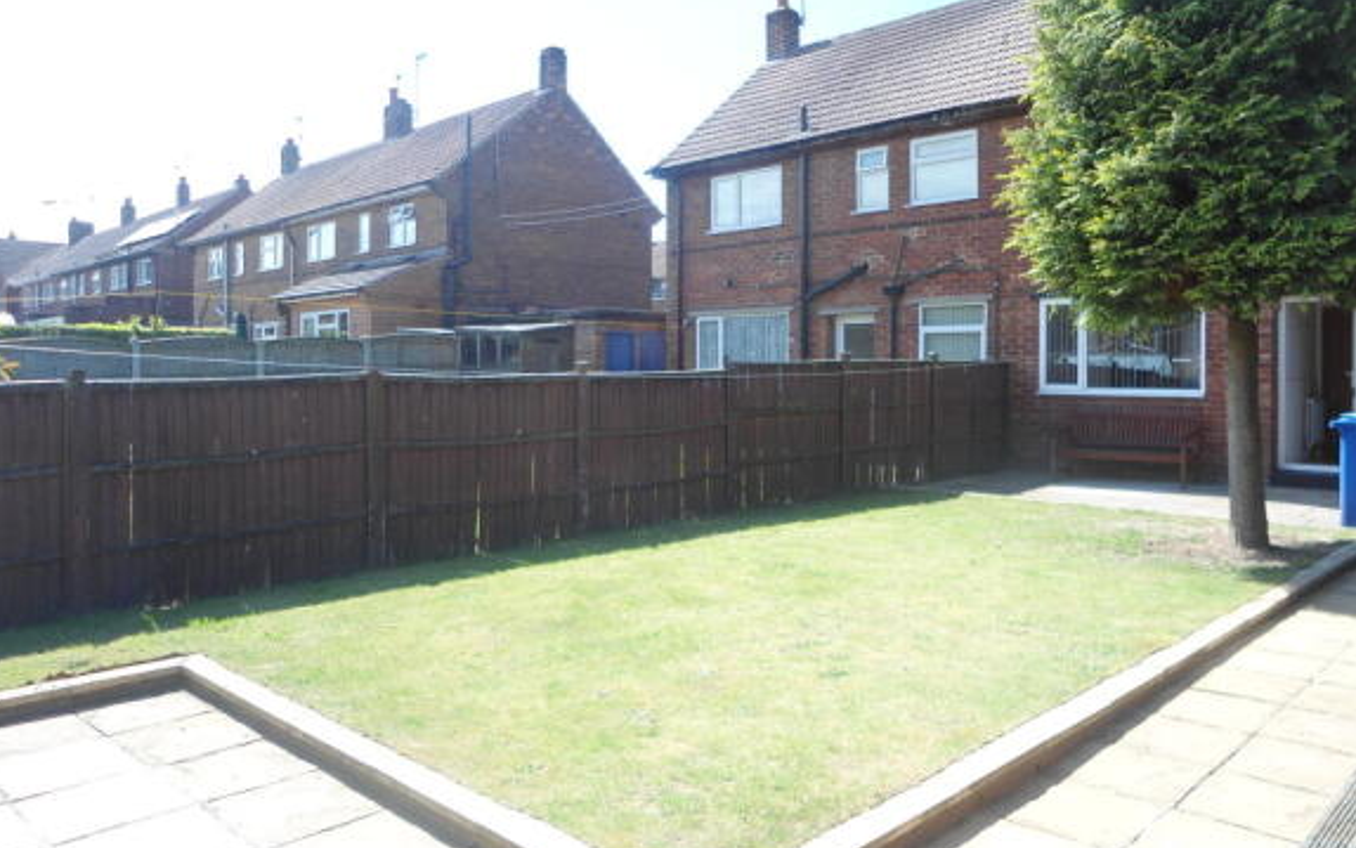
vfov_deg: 44.6
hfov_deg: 66.5
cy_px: 431
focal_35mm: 28
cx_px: 670
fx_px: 1035
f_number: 2.8
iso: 80
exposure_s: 1/400
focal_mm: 4.7
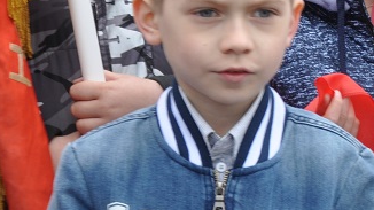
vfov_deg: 4.4
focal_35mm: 273
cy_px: 115
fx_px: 2706
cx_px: 653
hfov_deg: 7.7
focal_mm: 44
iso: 200
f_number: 8
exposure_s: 1/60
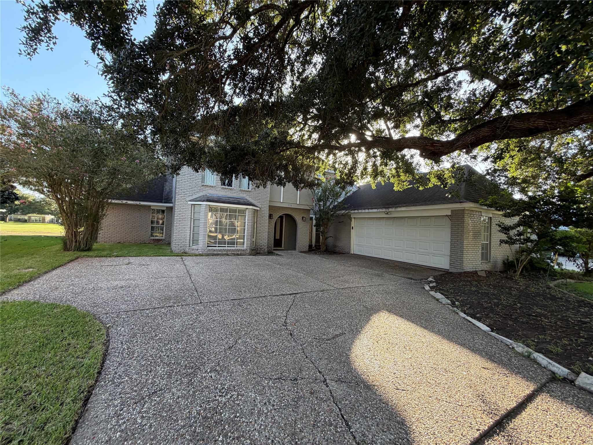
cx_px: 296
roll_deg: -1.8
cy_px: 222
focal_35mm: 14
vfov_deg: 85.7
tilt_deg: +3.3
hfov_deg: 102.1
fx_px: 240
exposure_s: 1/127
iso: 64
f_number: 2.2
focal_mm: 2.22
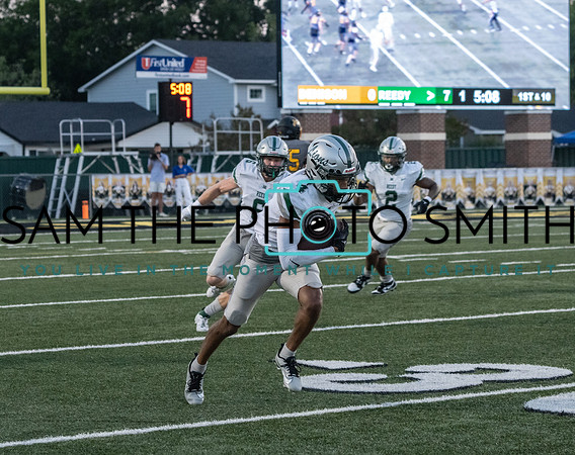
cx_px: 250
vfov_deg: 11.2
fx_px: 2327
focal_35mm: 137
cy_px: 260
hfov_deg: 14.1
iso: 5000
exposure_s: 1/1000
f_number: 5.6
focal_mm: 100
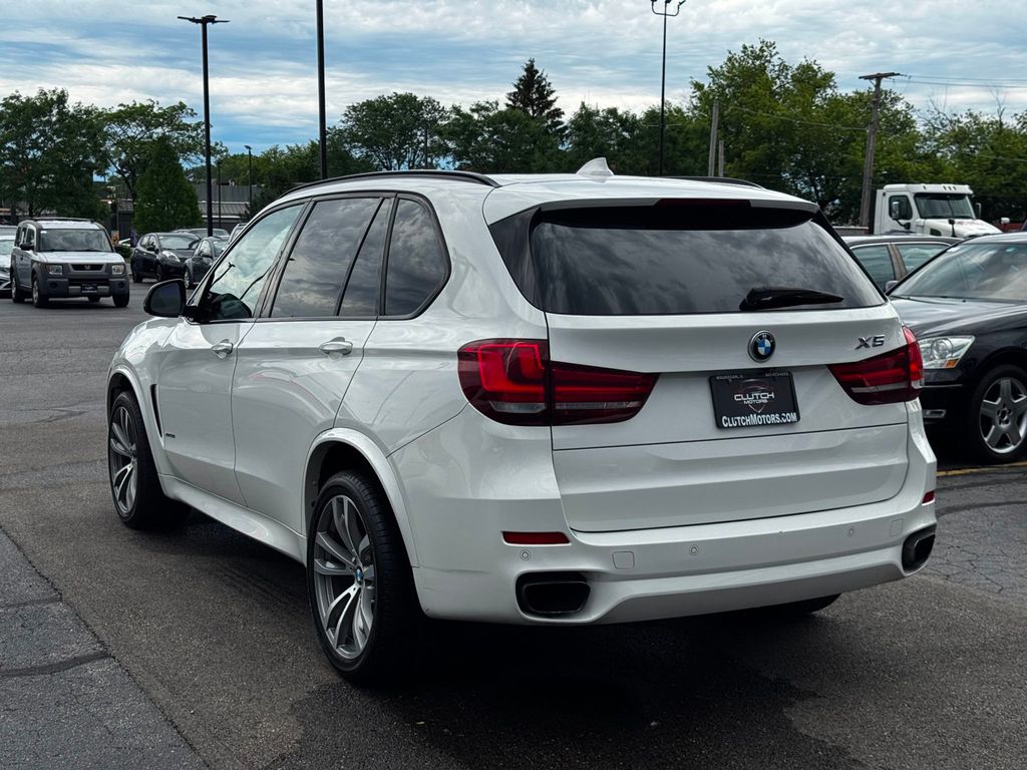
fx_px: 1424
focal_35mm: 48
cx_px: 514
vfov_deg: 30.3
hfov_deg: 39.7
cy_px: 385
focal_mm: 6.76
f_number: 1.78
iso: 64
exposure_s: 1/1637
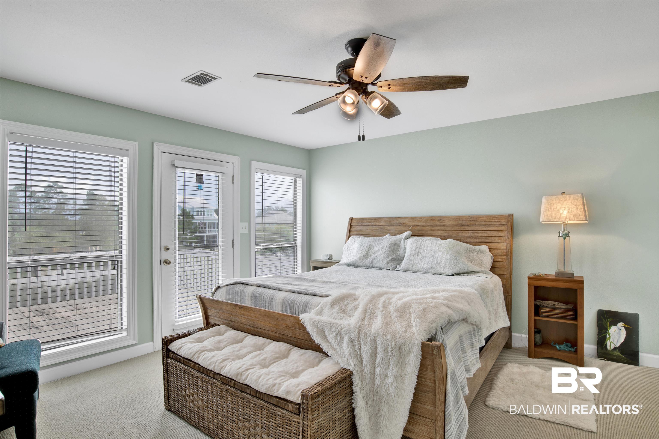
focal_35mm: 18
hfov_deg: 90.0
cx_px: 330
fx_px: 329
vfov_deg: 67.4
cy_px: 220
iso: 200
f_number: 11
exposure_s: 1/50
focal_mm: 18
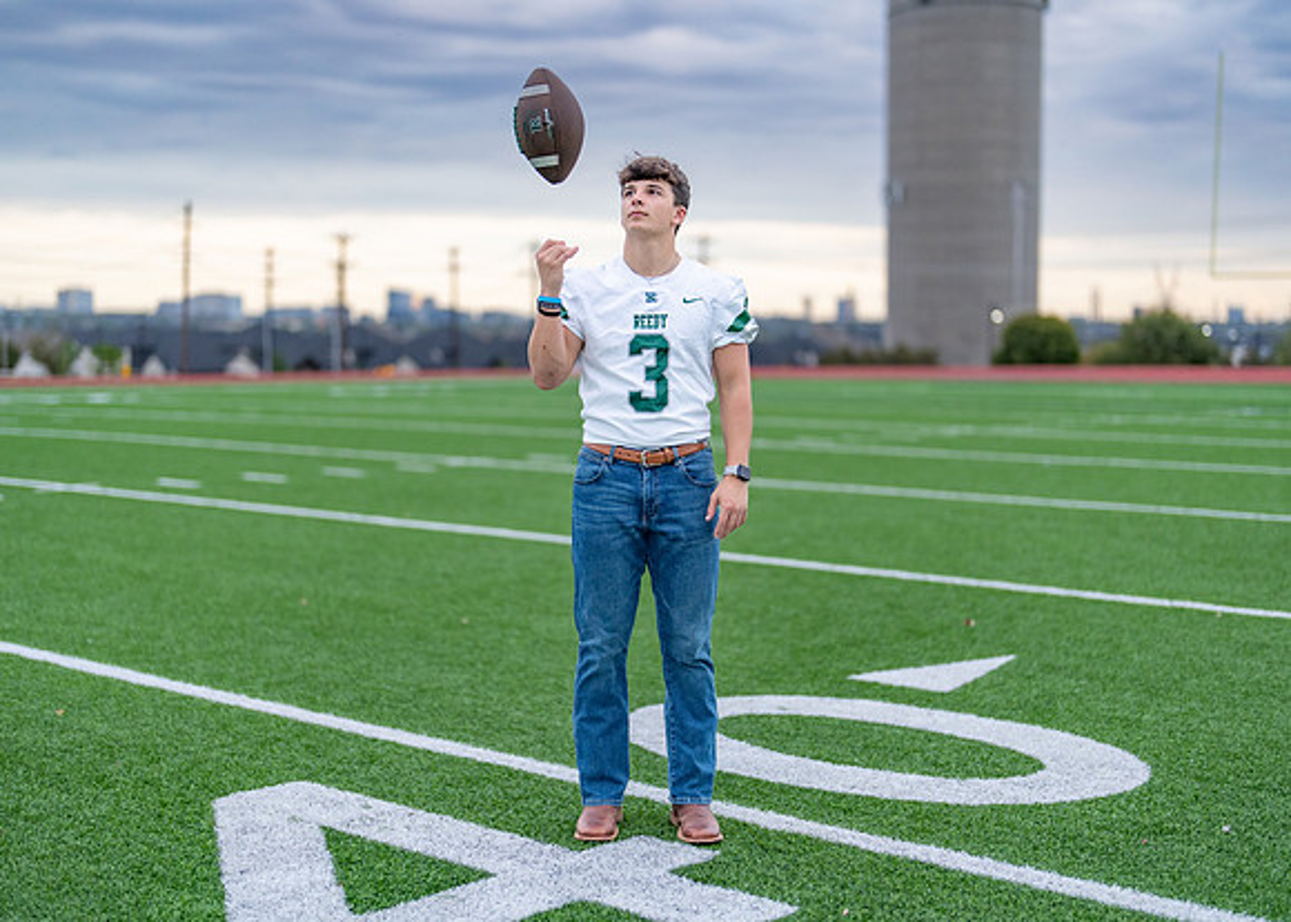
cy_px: 461
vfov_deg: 27.0
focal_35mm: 52
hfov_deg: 37.2
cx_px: 646
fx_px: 1921
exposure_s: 1/1250
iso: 1000
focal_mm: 50
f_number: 1.2
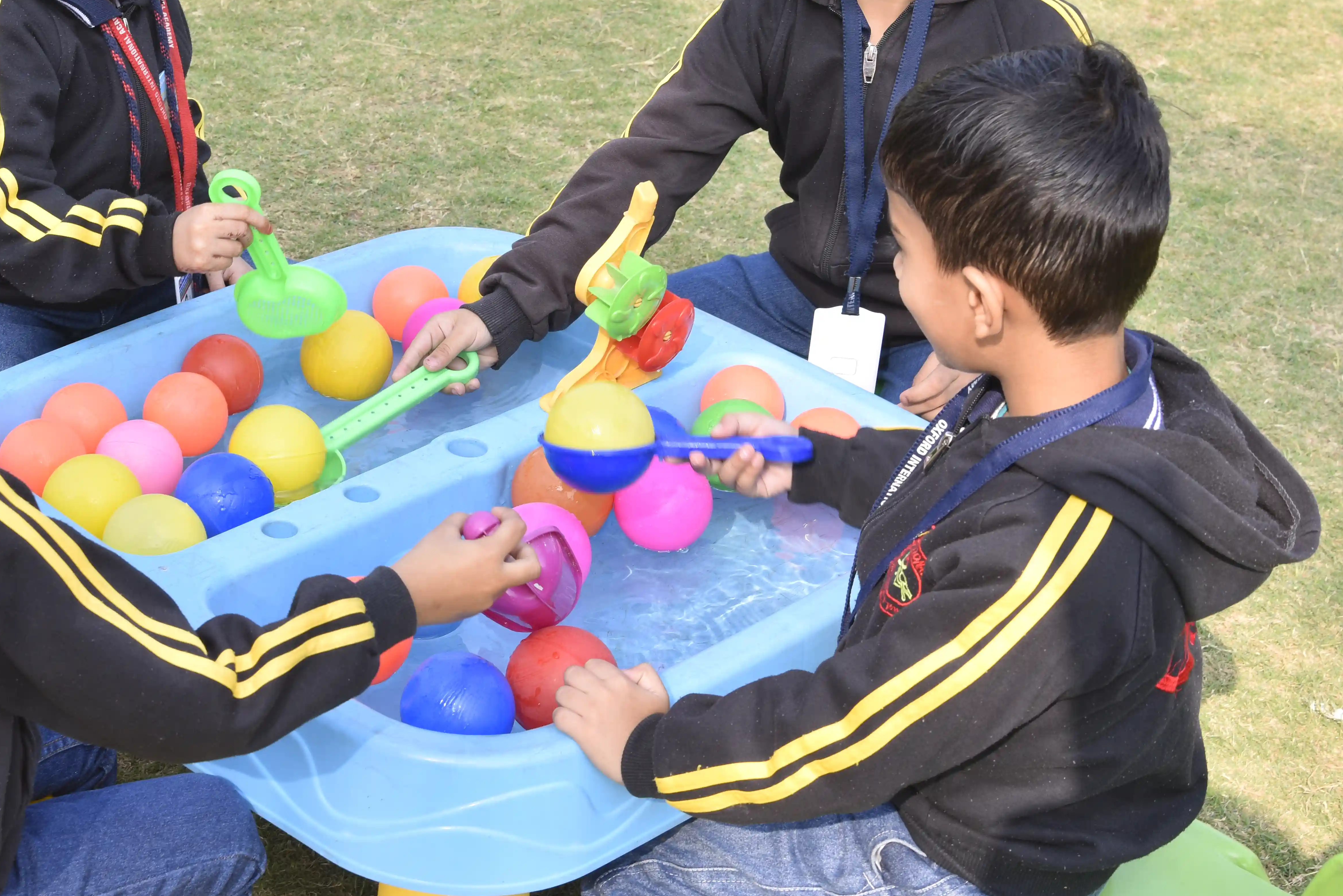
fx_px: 2687
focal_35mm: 72
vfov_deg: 18.9
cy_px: 311
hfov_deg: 27.9
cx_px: 449
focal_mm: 46
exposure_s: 1/125
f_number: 9
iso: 250
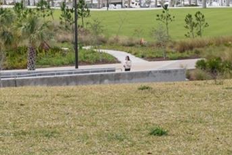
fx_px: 754
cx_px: 173
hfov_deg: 17.4
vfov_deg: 11.5
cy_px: -15
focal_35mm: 117
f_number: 9
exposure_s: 1/1000
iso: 250
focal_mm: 25
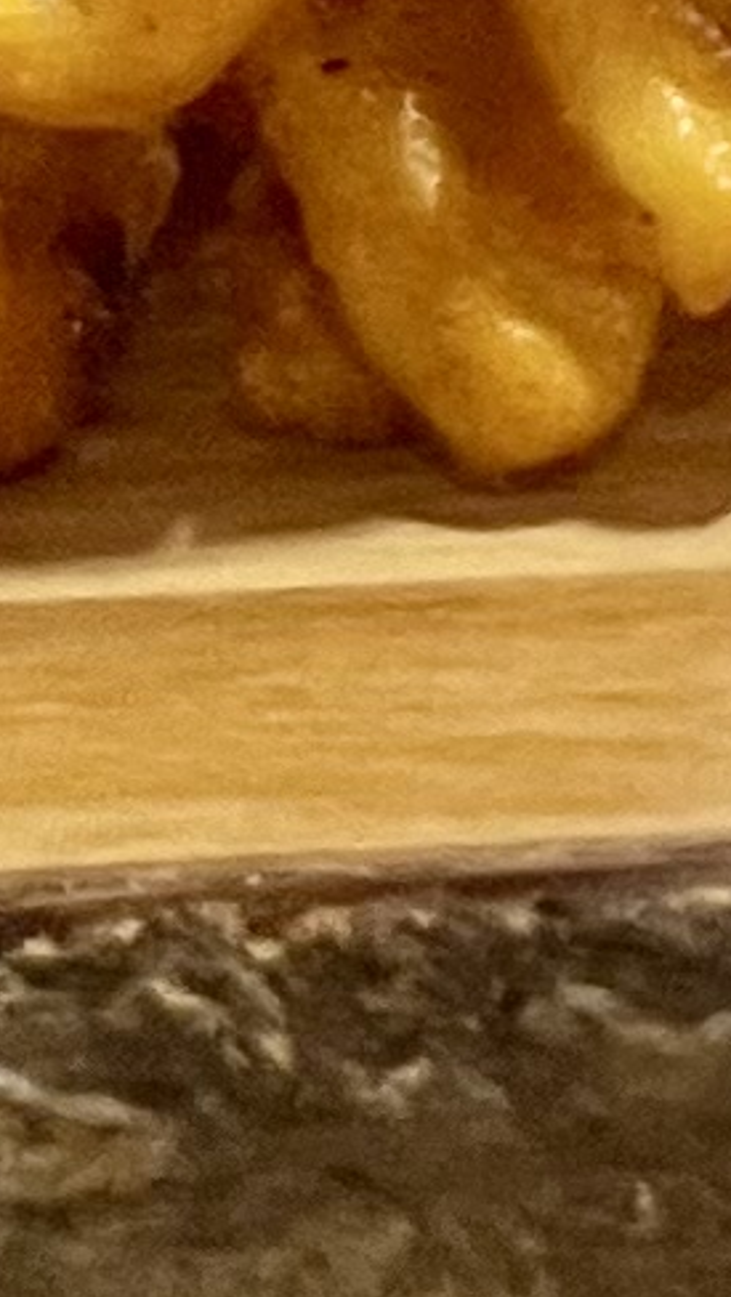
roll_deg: +1.7
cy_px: -2049
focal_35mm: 234
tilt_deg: -1.5
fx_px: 8052
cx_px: 2788
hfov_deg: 4.8
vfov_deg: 8.3
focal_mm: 4.2
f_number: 1.6
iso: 200
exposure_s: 1/60
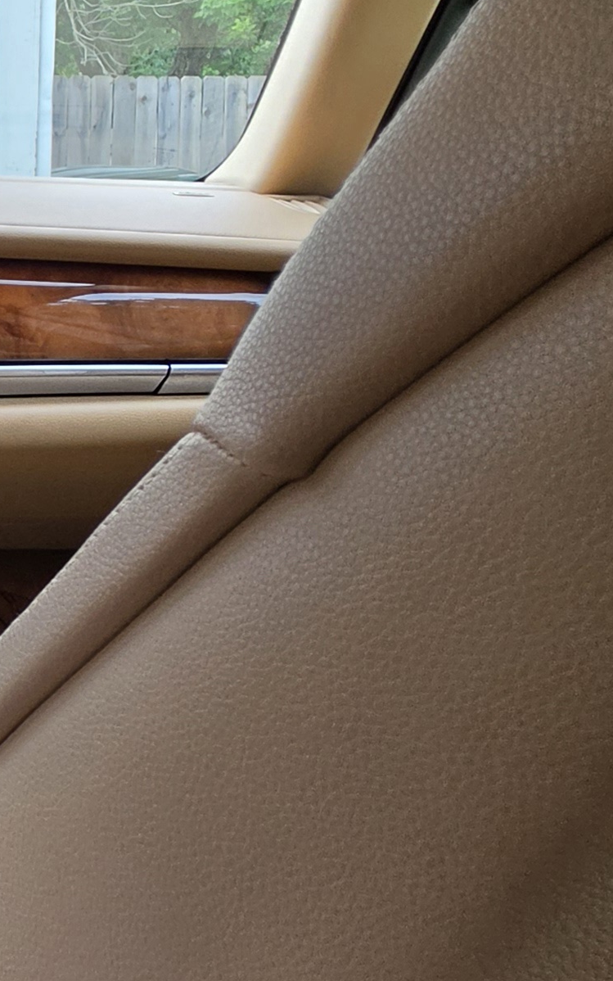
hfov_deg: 20.7
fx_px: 1229
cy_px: 294
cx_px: -453
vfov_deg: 42.6
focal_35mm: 46
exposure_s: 1/120
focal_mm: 2.2
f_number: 1.9
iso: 200
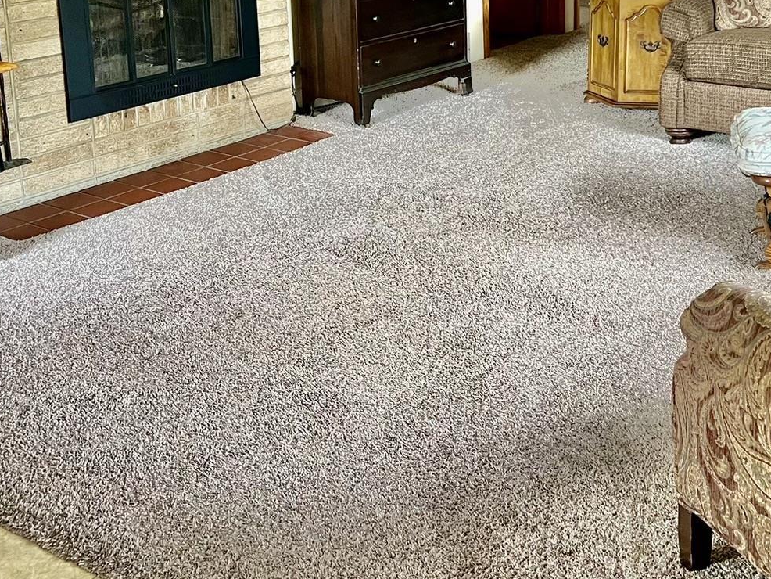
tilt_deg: -12.7
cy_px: 78
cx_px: 489
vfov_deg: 26.3
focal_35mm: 54
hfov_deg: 35.3
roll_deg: +0.9
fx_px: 1203
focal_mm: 5.7
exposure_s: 1/60
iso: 250
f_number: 1.5
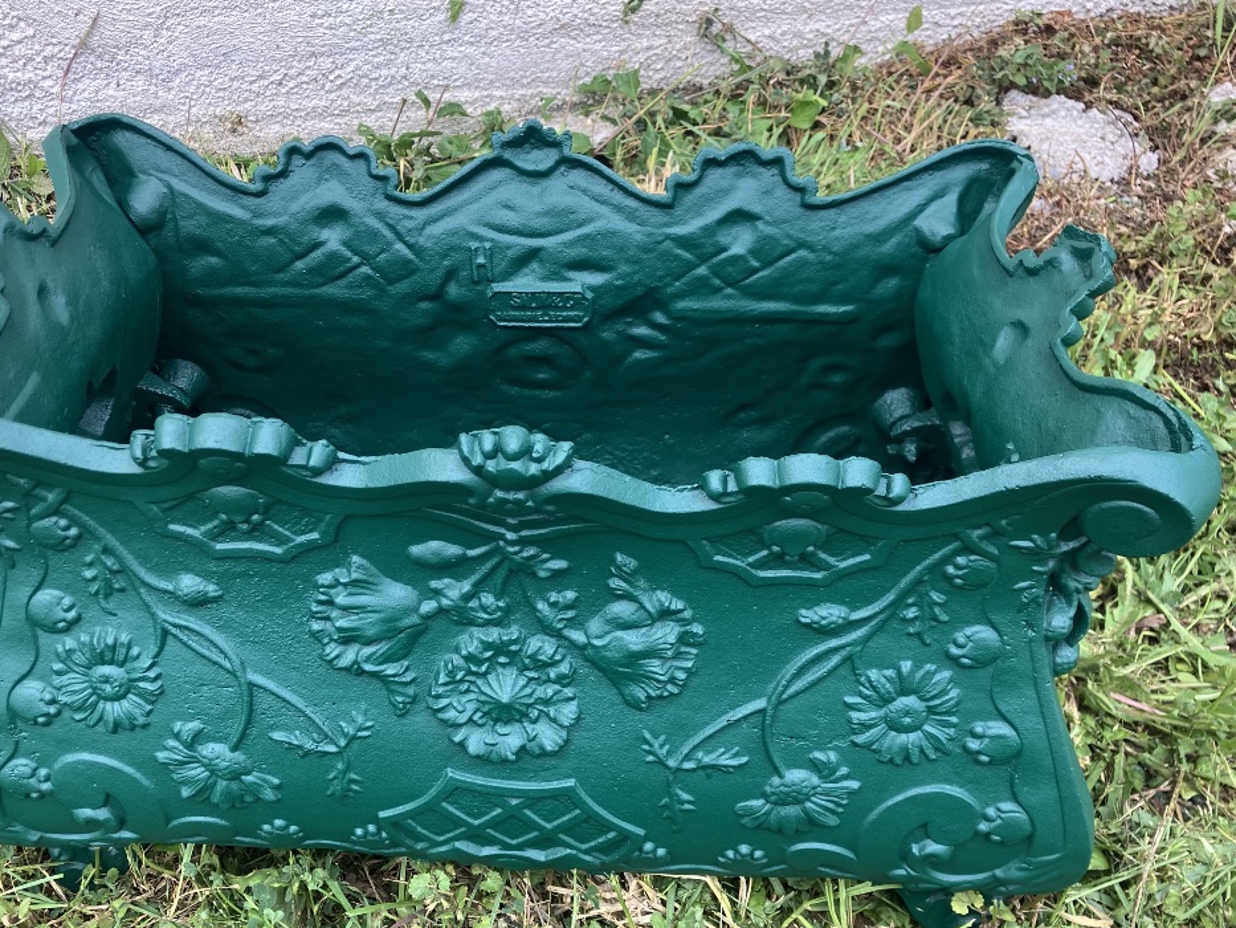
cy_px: 491
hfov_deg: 51.2
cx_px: 550
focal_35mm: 36
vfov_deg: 39.7
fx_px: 1286
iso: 25
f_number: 1.8
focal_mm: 3.99
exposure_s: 1/200
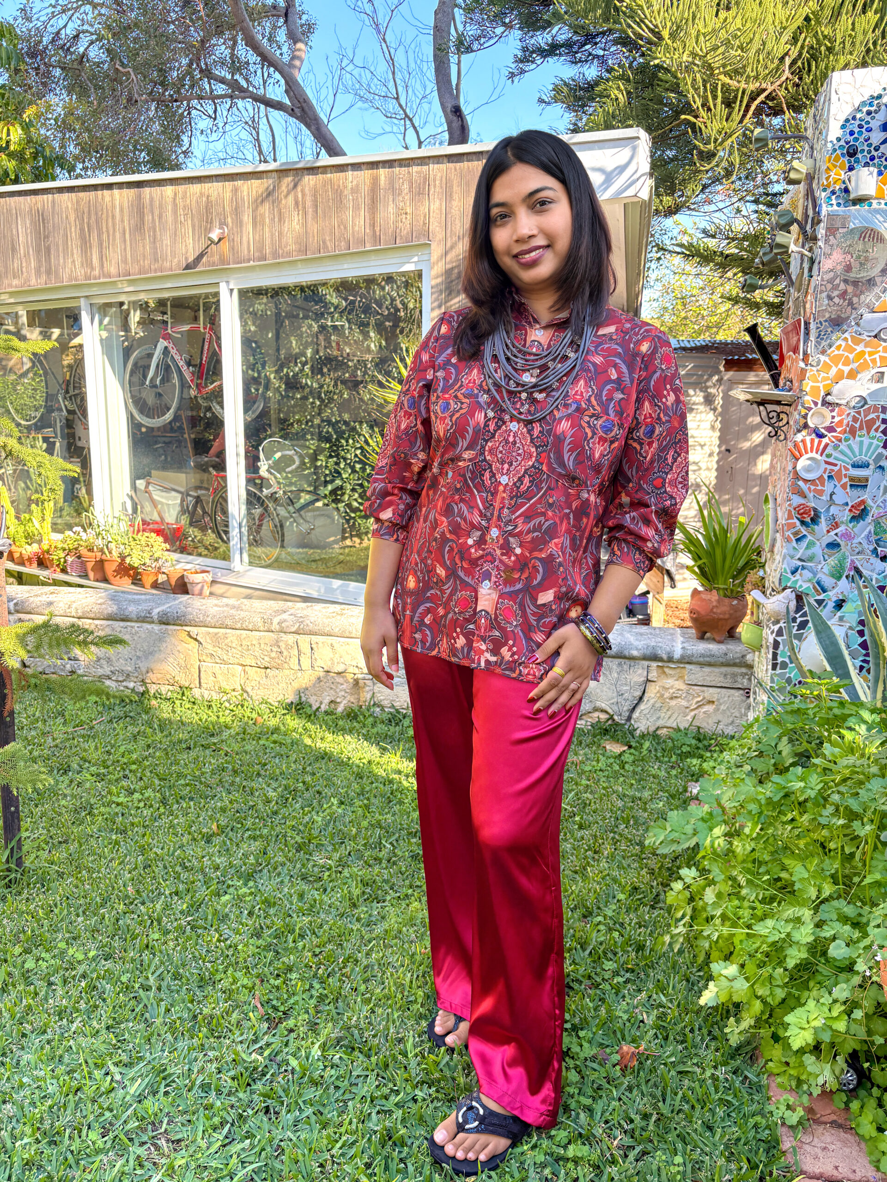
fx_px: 888
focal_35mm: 26
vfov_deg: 67.3
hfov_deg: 53.1
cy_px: 591
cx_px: 444
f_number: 1.6
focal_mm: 5.96
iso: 64
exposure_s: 1/284
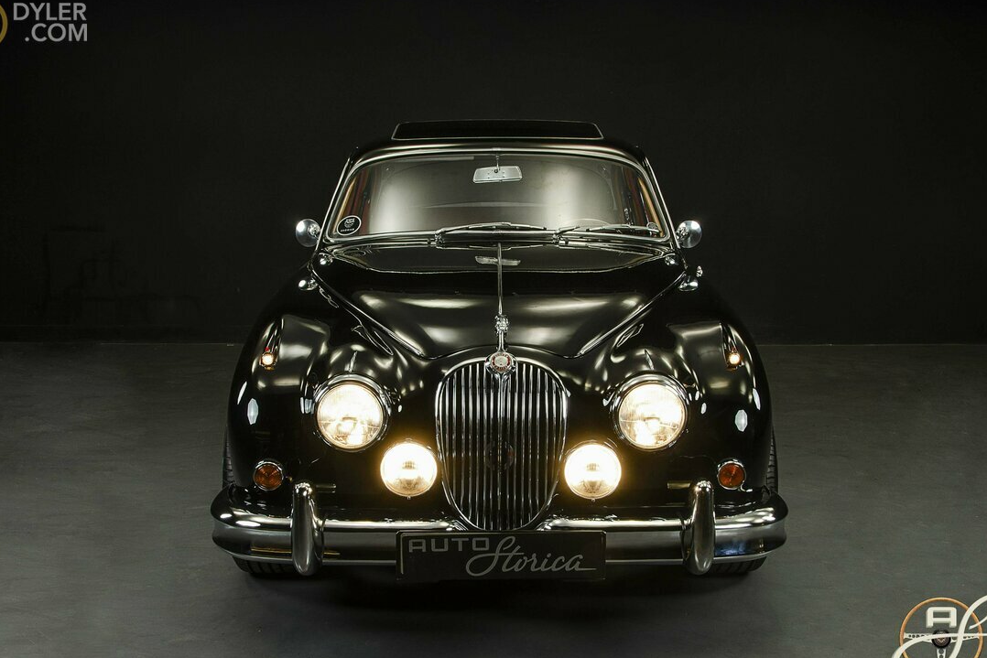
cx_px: 490
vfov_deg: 33.4
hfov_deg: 48.5
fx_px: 1097
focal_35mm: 40
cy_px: 351
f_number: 14
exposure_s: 1/2
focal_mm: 24
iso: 200
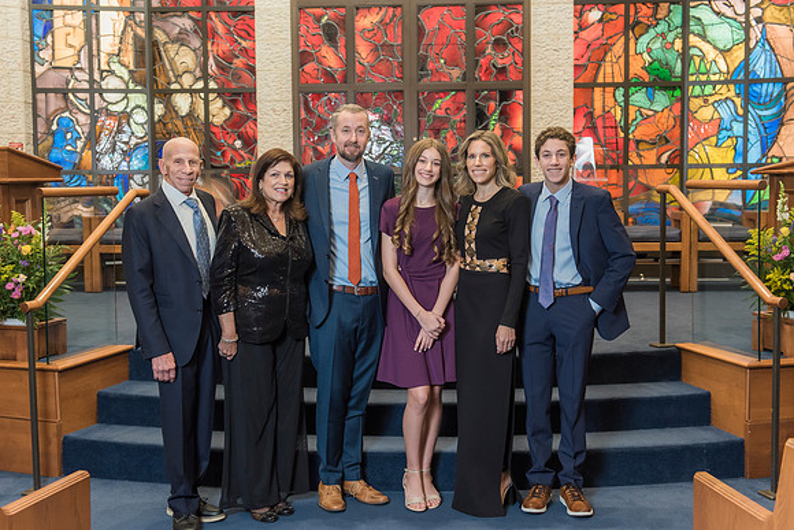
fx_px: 1010
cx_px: 386
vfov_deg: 29.4
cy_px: 262
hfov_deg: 42.9
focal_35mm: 46
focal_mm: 44
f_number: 4
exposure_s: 1/100
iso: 1250
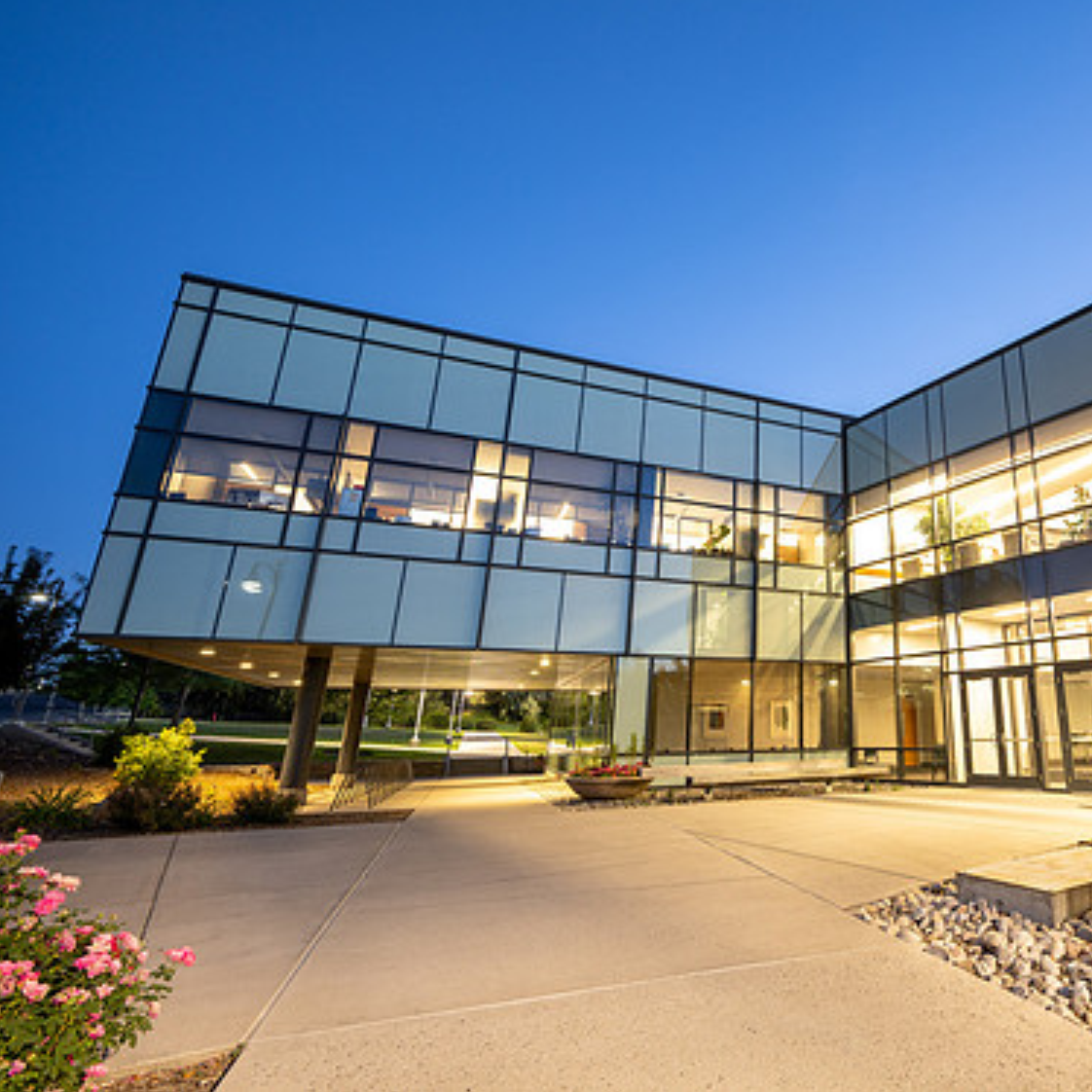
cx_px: 832
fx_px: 678
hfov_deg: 71.8
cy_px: 530
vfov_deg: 77.7
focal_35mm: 19
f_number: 7.1
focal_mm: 14
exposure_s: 3
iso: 100
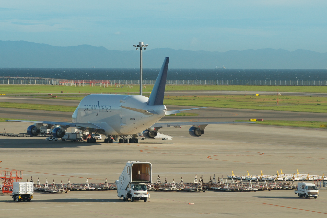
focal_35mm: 232
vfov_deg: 5.9
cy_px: 109
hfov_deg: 8.9
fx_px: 2111
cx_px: 164
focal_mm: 155
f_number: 8
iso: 200
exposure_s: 1/640
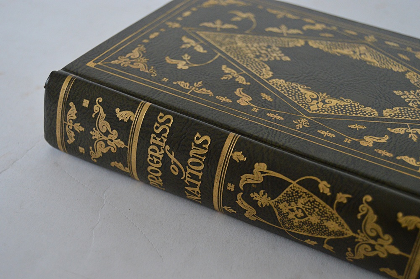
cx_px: 210
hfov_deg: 35.1
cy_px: 140
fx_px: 664
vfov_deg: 23.7
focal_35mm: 57
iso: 2000
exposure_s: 1/60
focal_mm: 38
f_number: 4.8
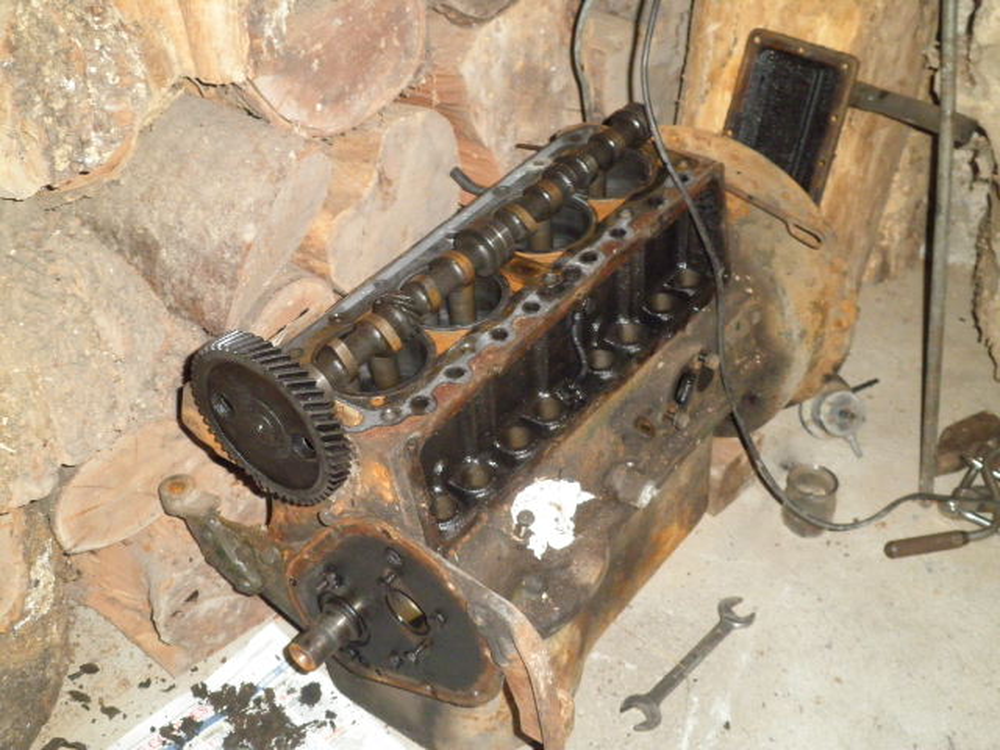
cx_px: 500
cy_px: 375
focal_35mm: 47
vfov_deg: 30.9
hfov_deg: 40.4
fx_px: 1358
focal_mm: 8.3
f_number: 3.4
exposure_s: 1/60
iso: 500
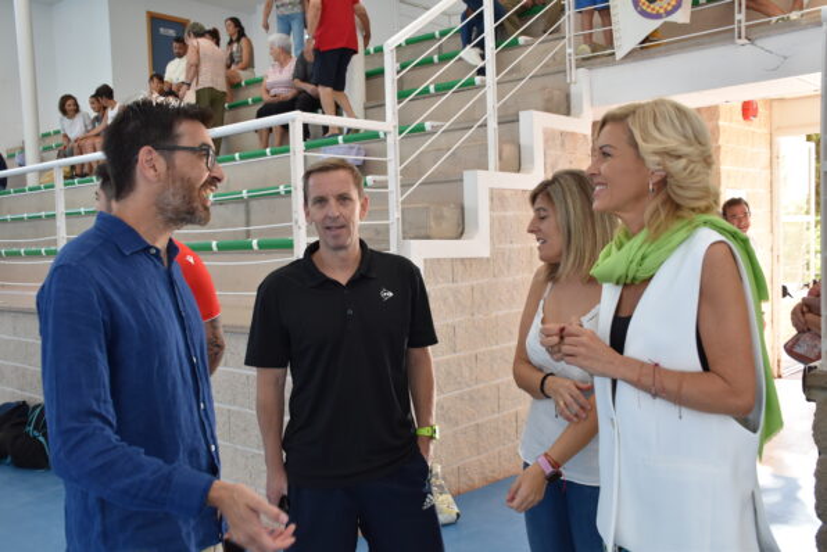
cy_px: 276
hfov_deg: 55.1
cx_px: 414
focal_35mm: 34
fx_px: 793
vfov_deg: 38.4
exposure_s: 1/125
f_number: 5.6
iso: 400
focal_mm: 23
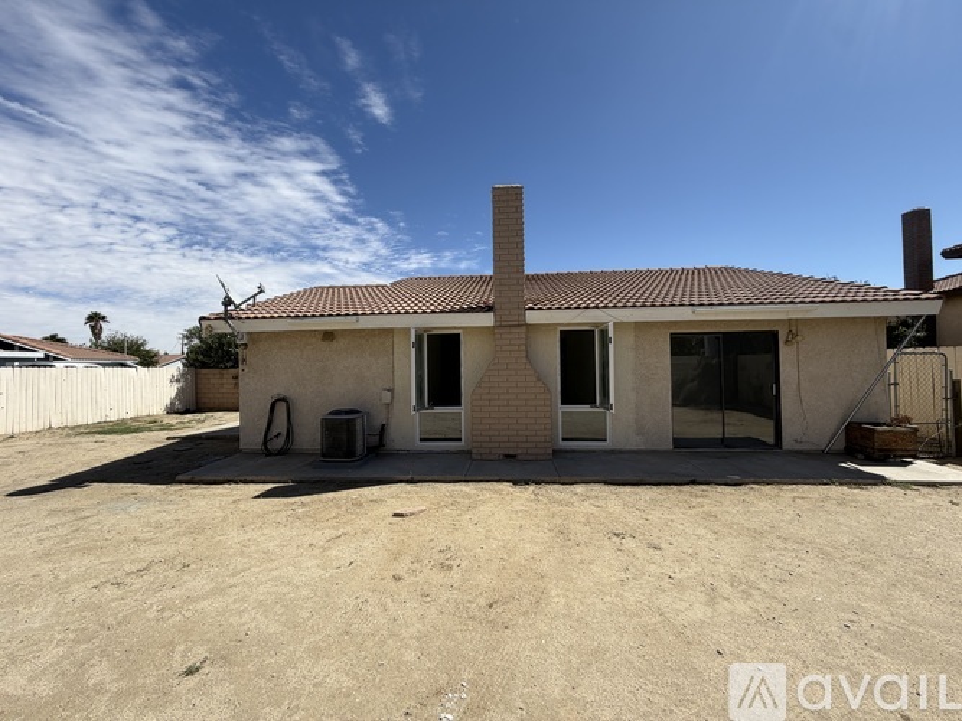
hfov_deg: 102.1
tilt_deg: +1.3
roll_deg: +0.7
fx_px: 389
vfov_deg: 85.7
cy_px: 360
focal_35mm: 14
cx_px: 481
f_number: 2.2
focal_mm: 2.22
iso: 20
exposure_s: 1/1087
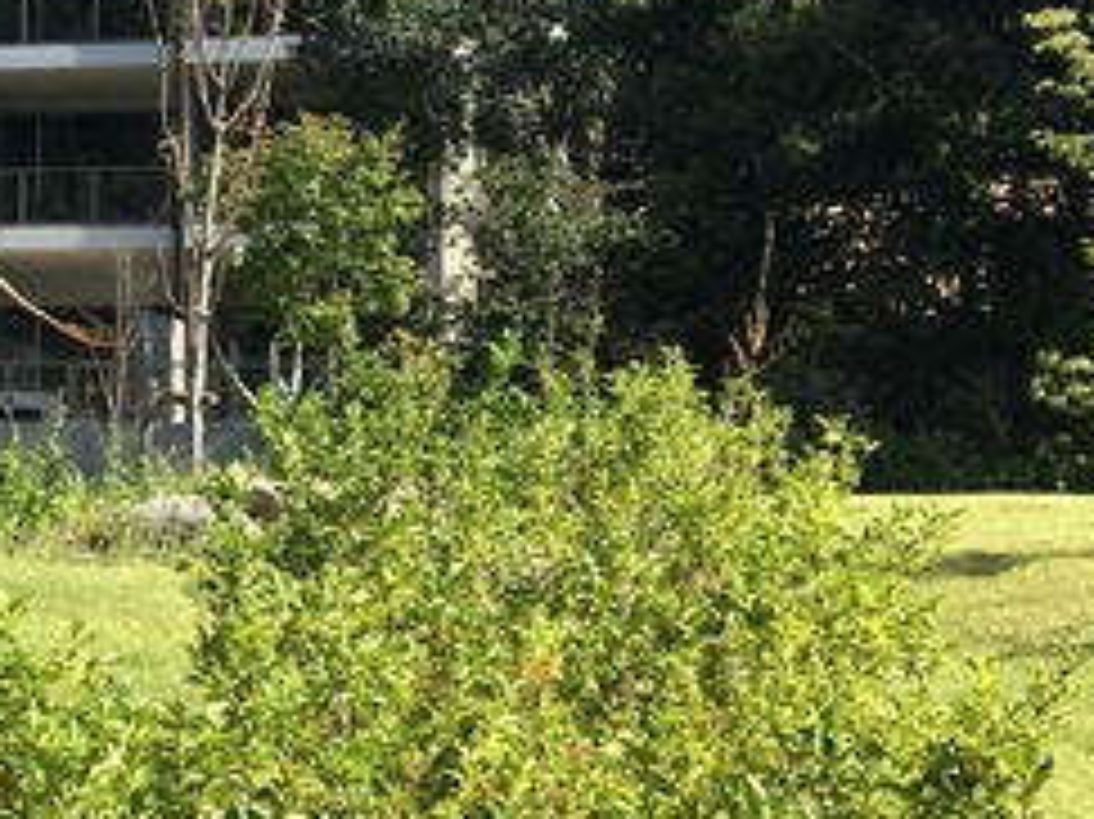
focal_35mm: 86
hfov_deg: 20.9
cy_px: 212
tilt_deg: +4.2
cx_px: -279
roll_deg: -2.0
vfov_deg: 17.1
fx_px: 2717
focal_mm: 4.15
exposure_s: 1/818
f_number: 2.2
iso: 25
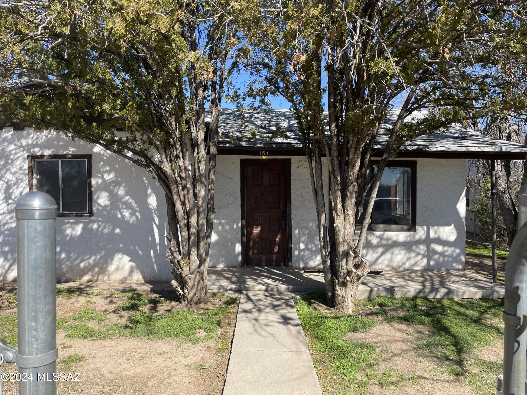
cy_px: 198
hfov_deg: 67.3
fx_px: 396
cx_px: 264
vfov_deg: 53.1
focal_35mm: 26
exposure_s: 1/2132
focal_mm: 4.2
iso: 32
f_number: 1.6
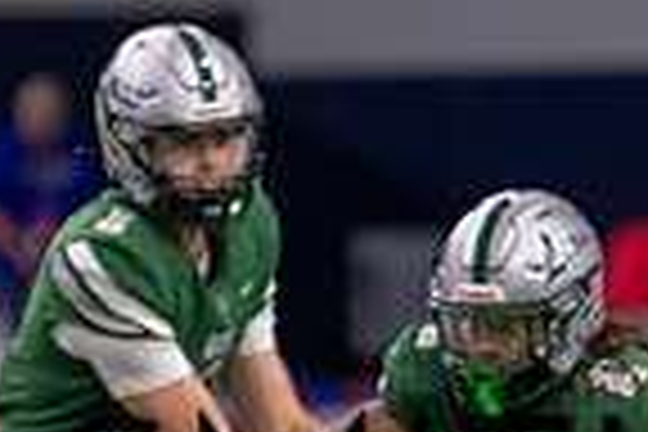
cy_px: 336
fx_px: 21706
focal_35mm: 1206
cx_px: 11
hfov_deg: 1.7
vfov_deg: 1.1
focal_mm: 200
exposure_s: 1/1000
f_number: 2.8
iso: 2000
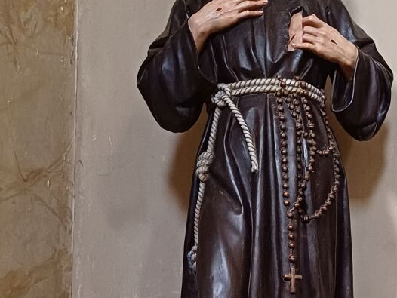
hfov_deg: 25.2
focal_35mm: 76
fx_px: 872
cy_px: 323
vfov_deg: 18.7
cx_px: 313
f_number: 1.8
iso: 400
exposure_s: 1/25
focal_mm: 4.65
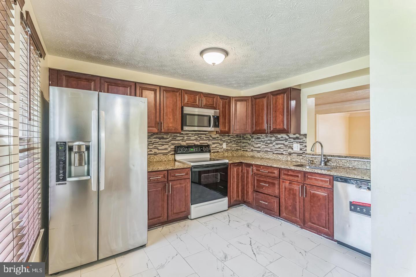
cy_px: 138
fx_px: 185
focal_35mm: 16
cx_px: 208
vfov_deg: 73.7
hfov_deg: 96.8
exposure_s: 1/25
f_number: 9
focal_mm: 16
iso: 640
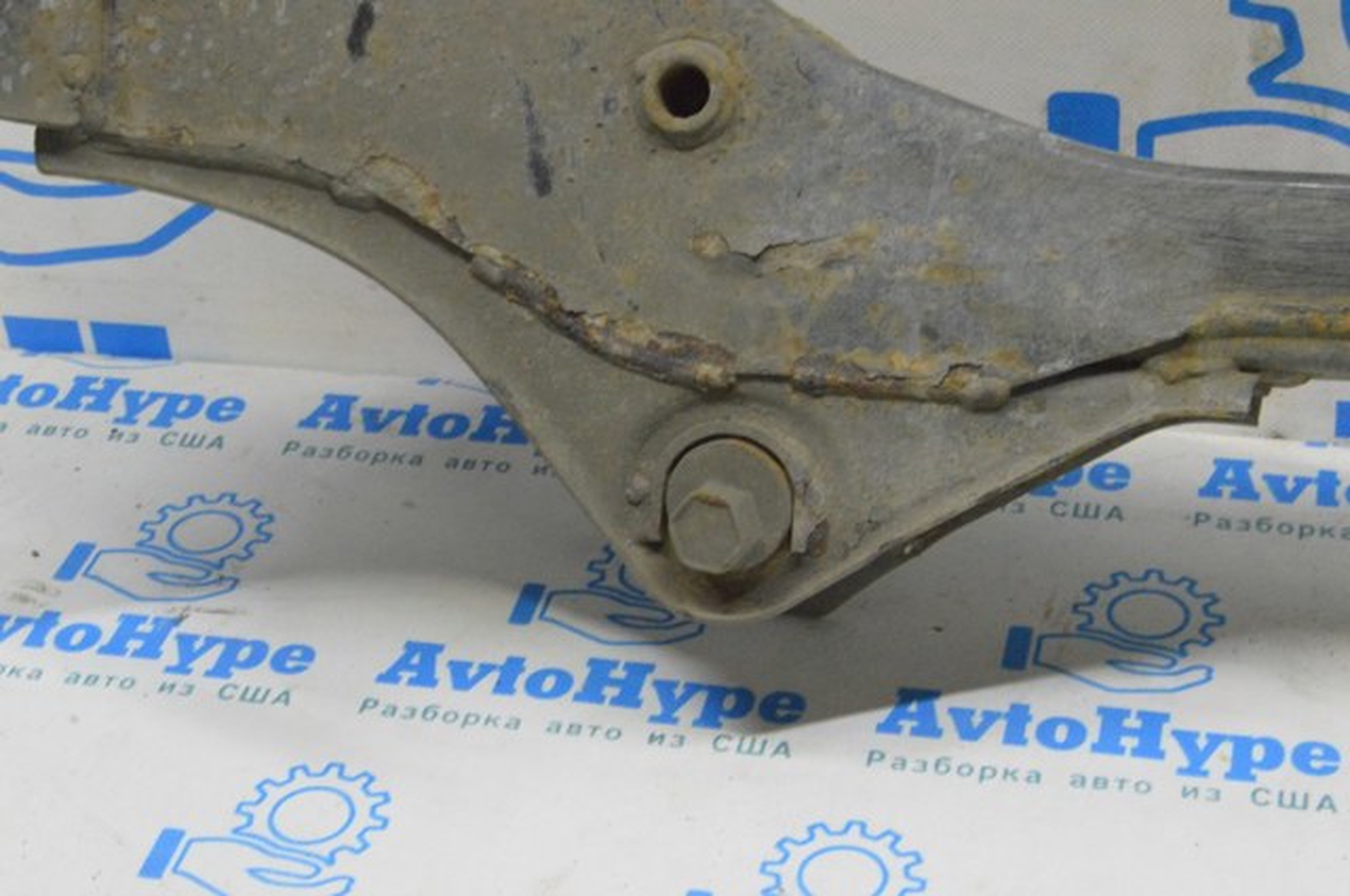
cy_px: 448
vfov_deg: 18.9
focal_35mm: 72
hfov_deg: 28.1
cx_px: 675
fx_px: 2697
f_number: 20
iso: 6400
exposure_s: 1/15
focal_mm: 48
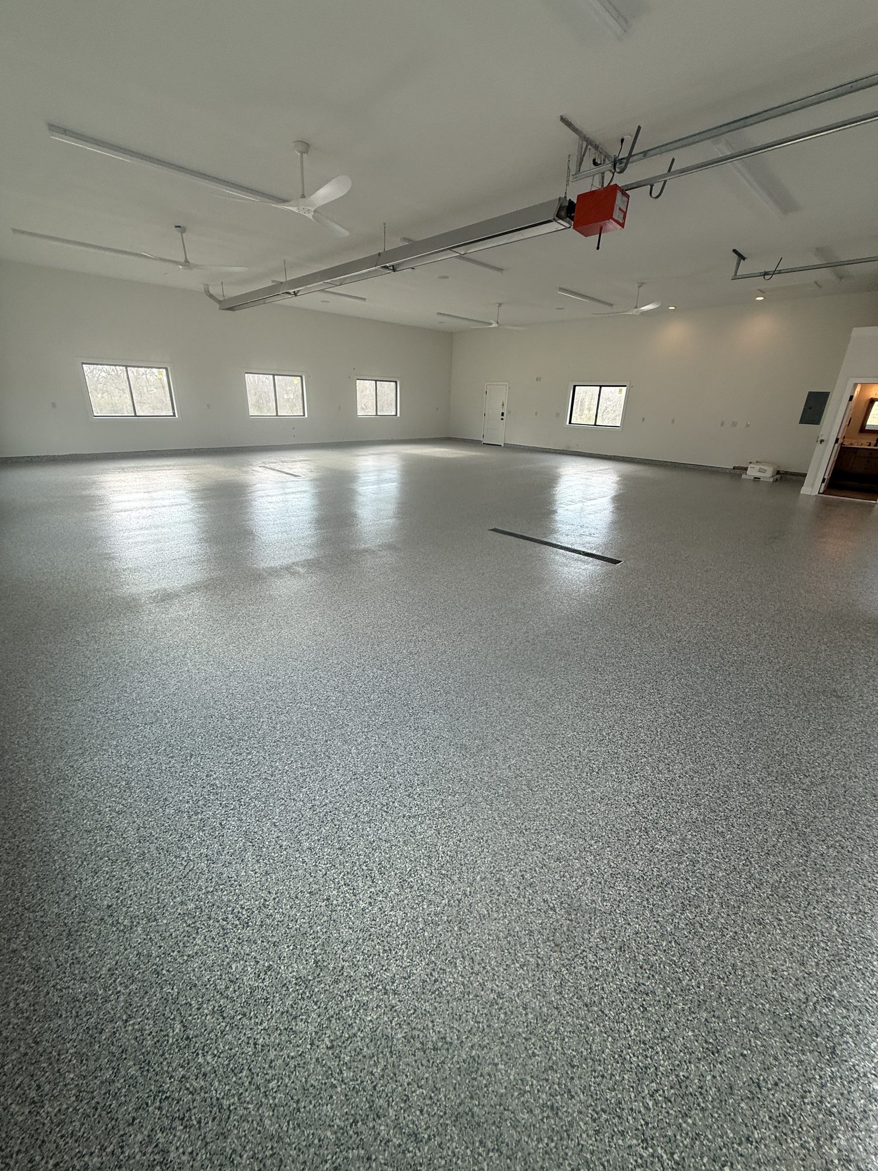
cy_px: 586
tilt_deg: -20.0
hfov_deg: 85.7
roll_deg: -0.9
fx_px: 473
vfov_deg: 102.1
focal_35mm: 14
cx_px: 439
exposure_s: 1/120
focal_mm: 2.22
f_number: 2.2
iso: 80
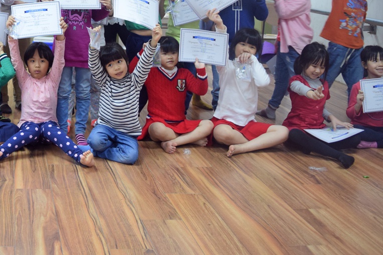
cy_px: 1
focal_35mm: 63
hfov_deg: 30.1
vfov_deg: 20.9
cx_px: 16
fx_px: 670
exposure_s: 1/60
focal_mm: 20
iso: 1100
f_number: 3.8
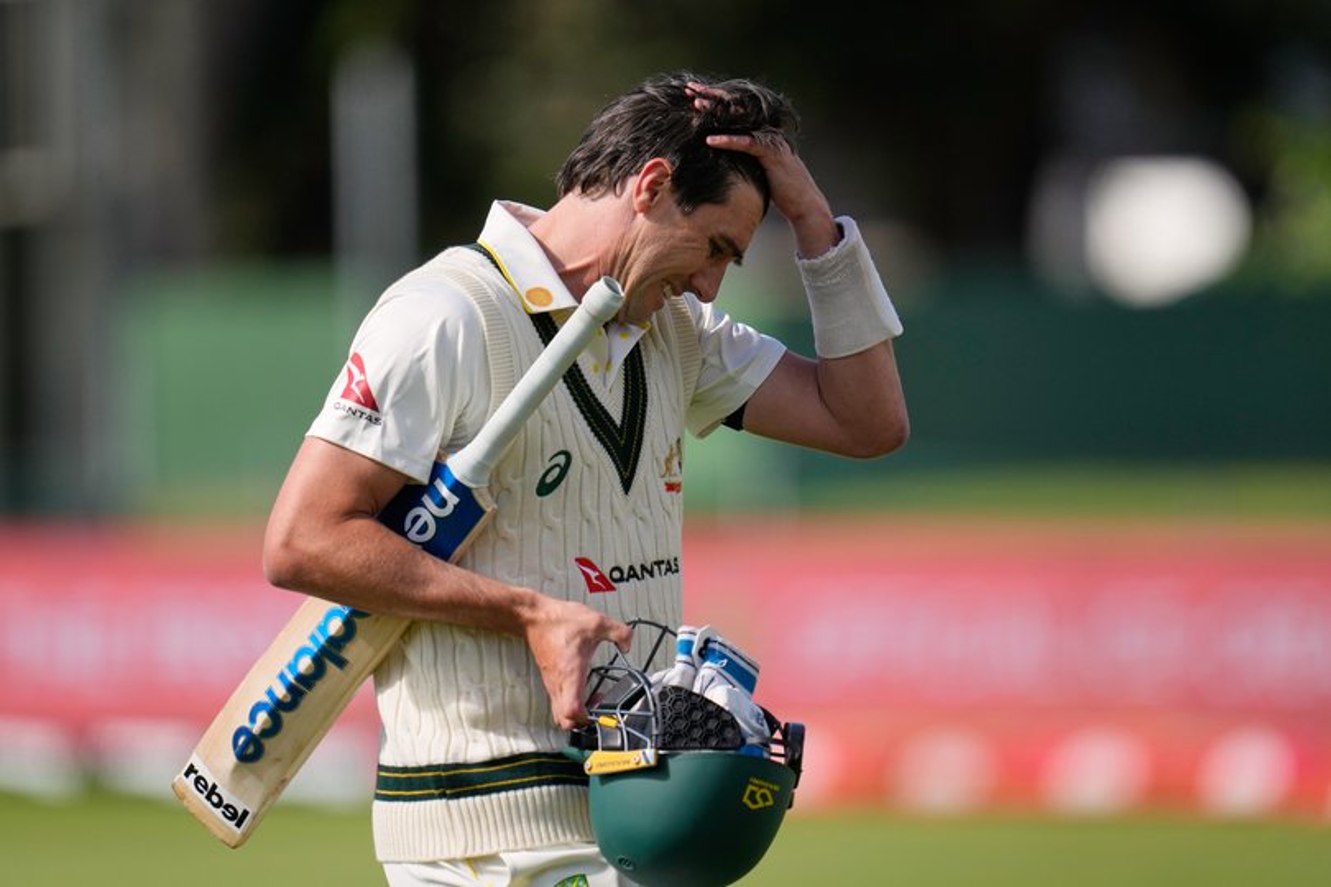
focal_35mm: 560
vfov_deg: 2.5
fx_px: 20703
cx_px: 666
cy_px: 444
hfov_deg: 3.7
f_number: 4
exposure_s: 1/3200
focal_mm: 560
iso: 400
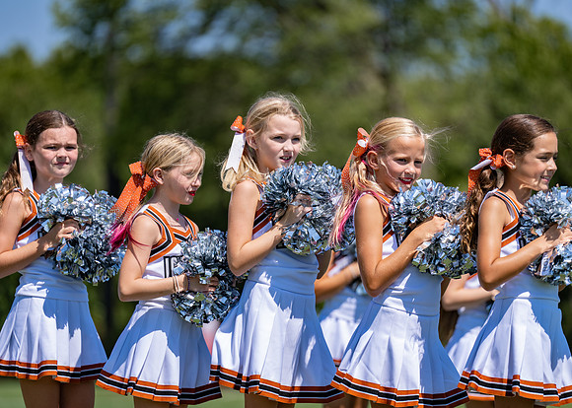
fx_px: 3485
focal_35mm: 215
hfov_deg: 9.4
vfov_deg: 6.7
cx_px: 286
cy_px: 204
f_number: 2.8
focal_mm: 200
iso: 100
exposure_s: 1/2000
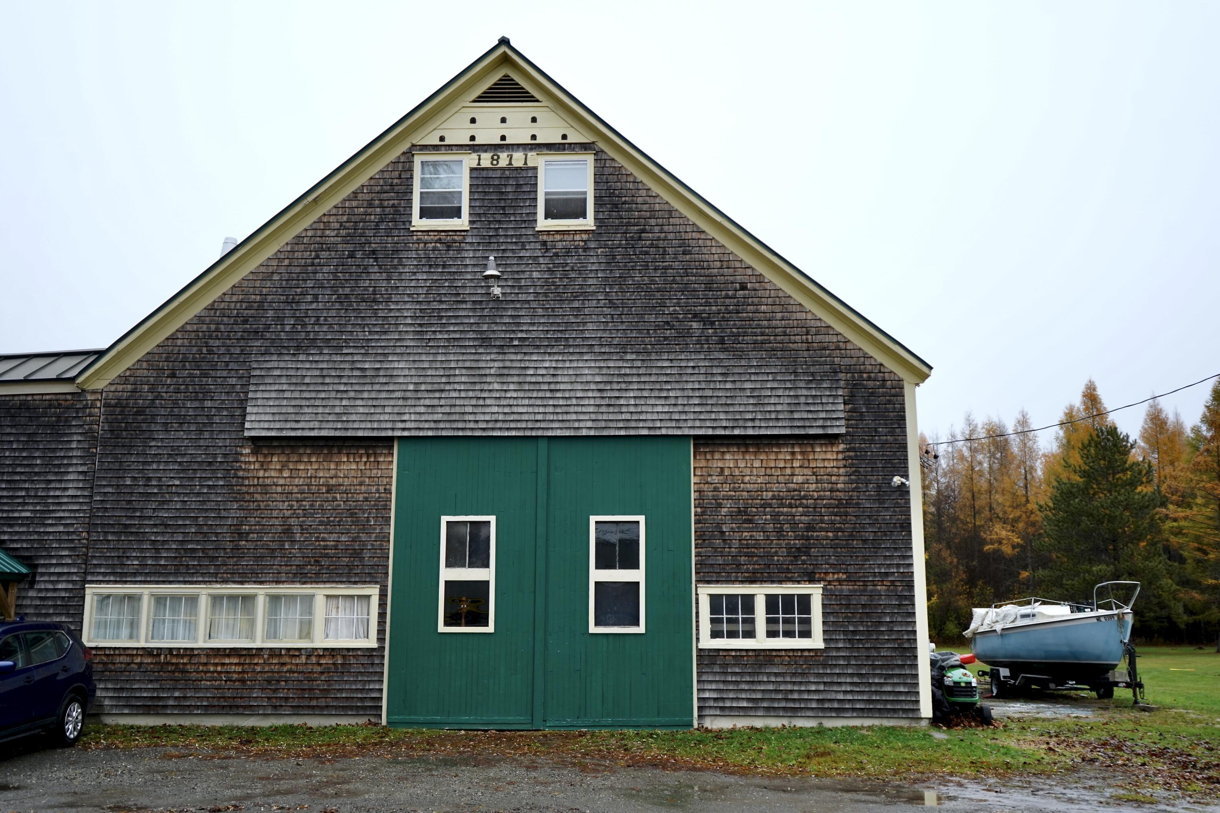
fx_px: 1050
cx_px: 610
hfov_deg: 60.3
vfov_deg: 42.3
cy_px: 406
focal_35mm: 31
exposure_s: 1/60
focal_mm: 31
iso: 250
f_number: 4
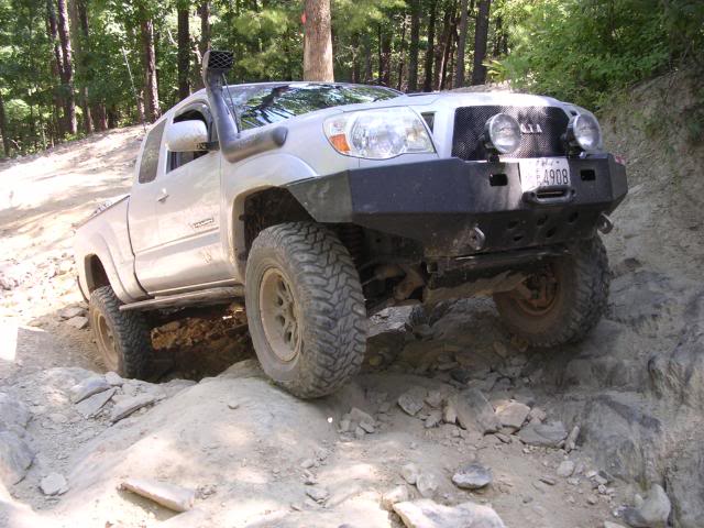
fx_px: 773
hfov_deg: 49.0
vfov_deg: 37.7
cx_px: 352
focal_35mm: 38
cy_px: 264
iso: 100
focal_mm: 5.8
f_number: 2.8
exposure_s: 1/89.2
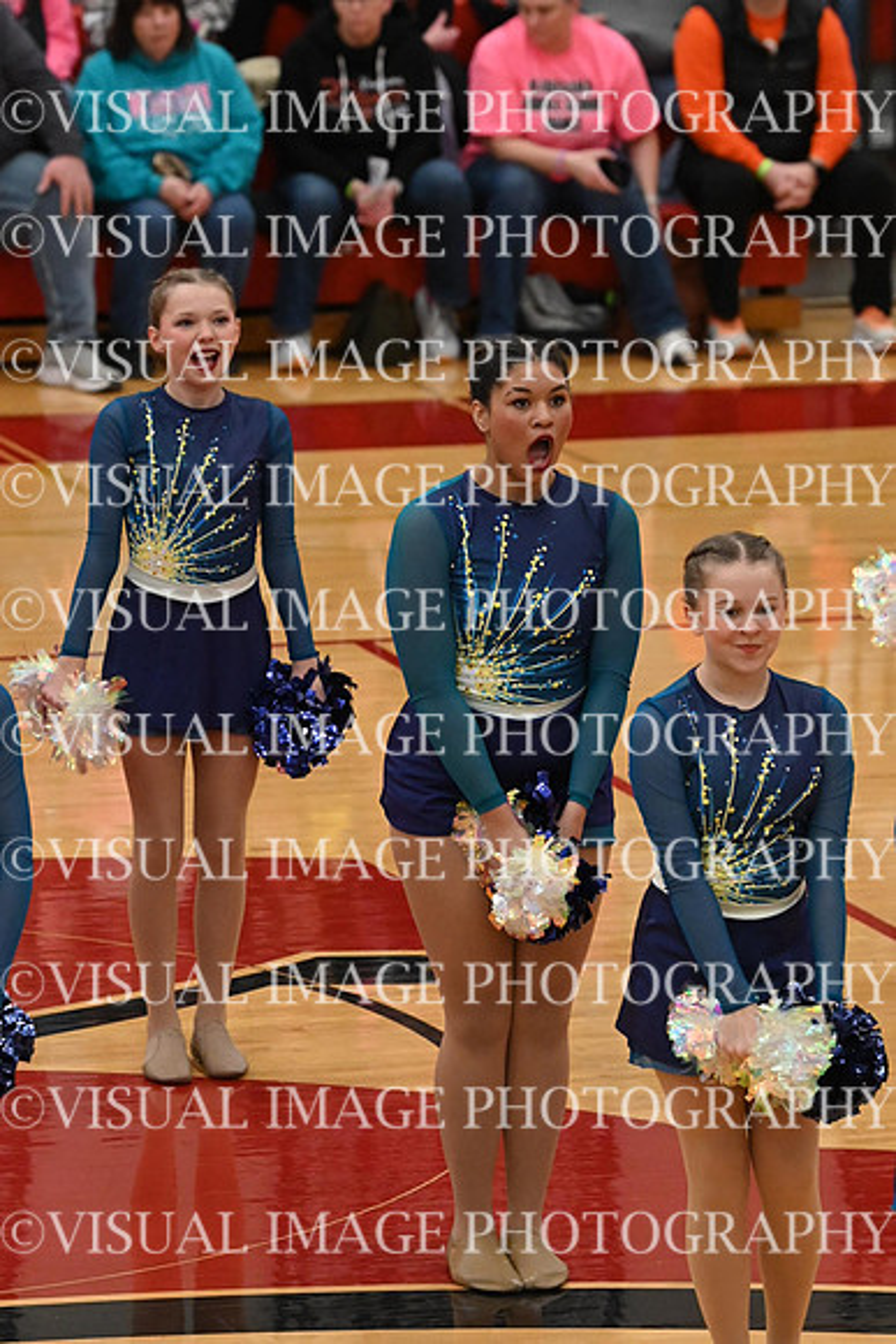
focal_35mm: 255
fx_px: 9514
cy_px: 672
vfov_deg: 8.1
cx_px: 448
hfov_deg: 5.4
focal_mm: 170
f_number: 4
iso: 6400
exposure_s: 1/400
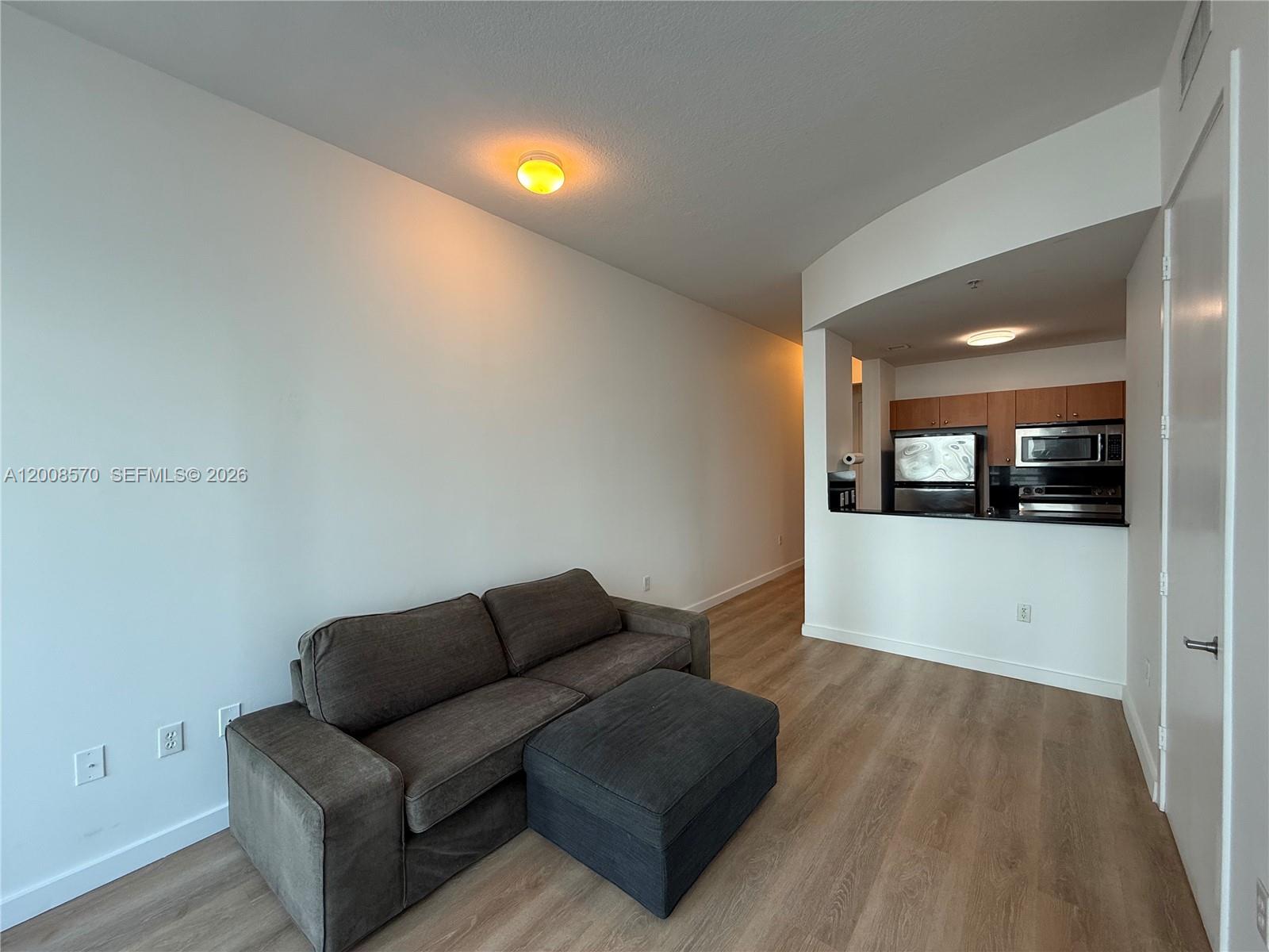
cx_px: 634
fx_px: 513
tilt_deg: -1.5
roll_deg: +0.8
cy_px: 476
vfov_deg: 85.7
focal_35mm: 14
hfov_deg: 102.1
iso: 125
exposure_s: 1/120
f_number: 2.2
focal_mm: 2.22
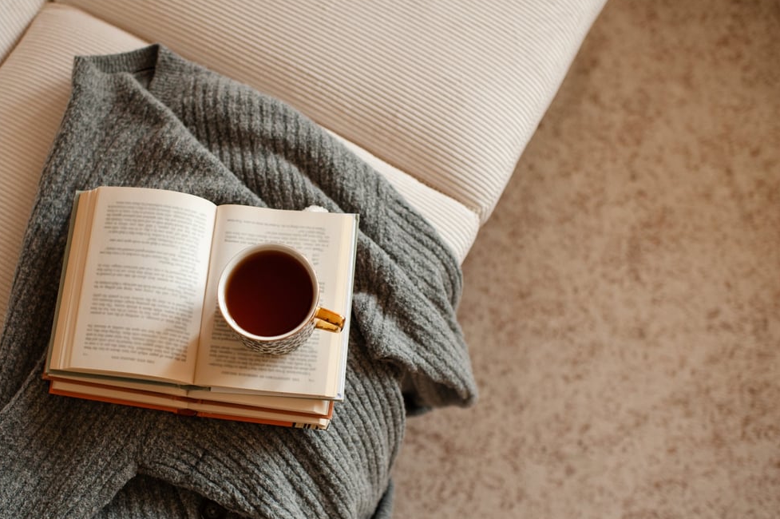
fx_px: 931
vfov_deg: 31.1
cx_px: 303
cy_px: 295
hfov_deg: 45.2
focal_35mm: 43
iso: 400
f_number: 2.2
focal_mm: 35
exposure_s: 1/125
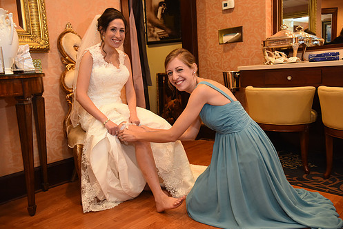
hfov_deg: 54.4
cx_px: 173
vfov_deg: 37.9
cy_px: 102
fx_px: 334
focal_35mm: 35
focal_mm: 30
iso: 2000
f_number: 5
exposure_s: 1/60
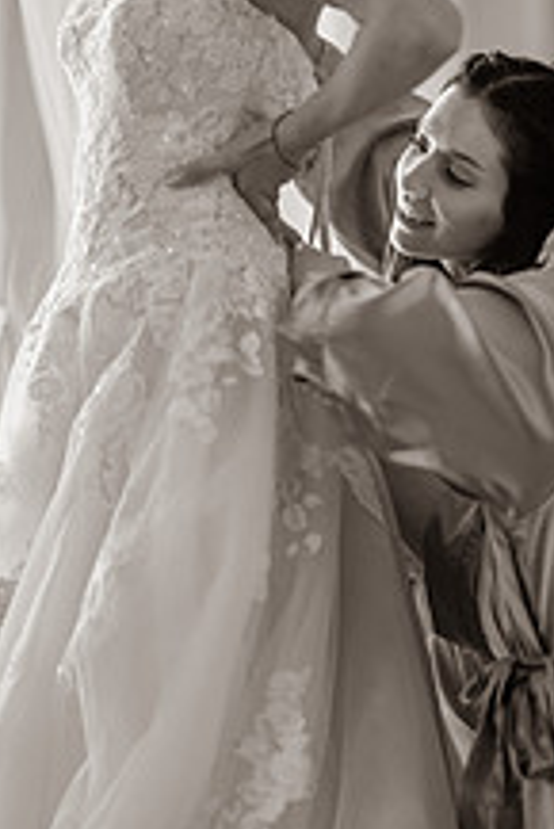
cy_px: 264
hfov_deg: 7.8
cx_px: 294
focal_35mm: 176
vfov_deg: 11.7
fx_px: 4056
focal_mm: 85
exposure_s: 1/200
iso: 640
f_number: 1.4
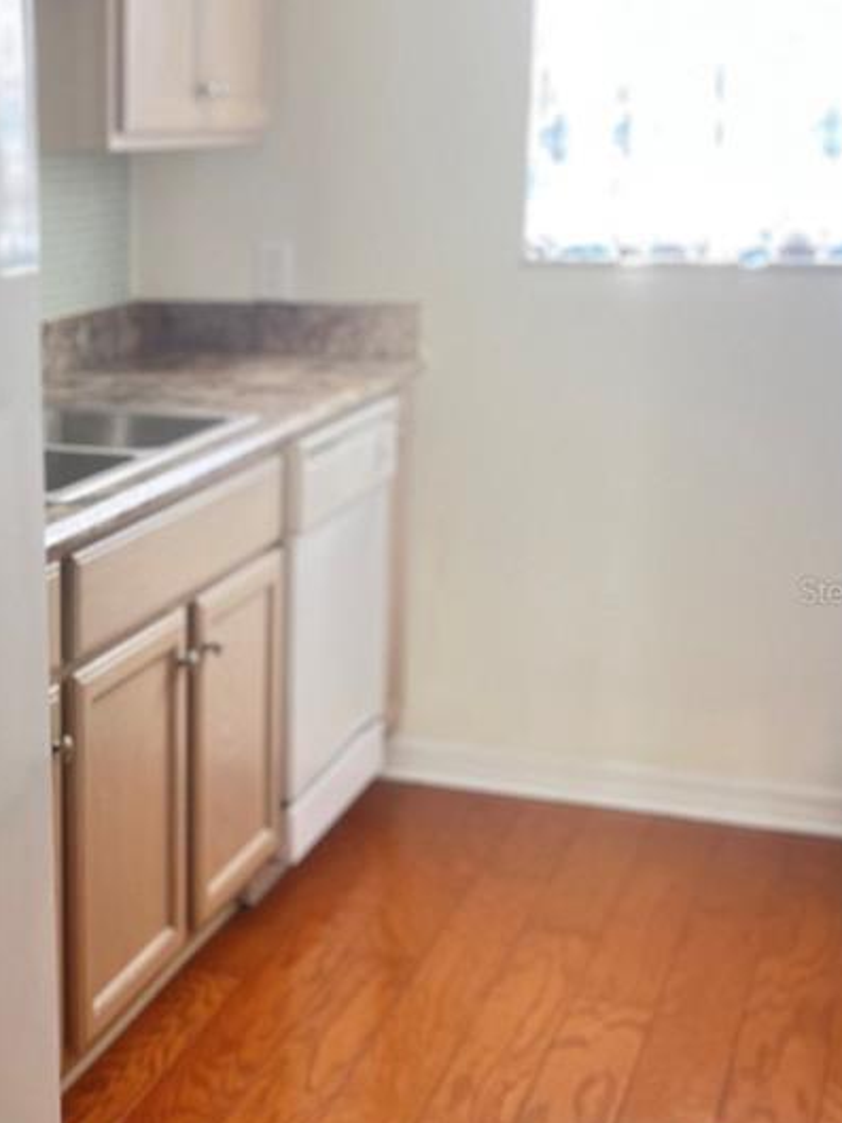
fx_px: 1913
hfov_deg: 23.7
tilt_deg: -14.0
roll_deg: +1.6
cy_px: 590
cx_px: -4
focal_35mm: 59
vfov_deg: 32.7
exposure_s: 1/60
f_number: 1.6
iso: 250
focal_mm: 5.1
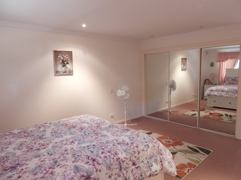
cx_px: 120
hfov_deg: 71.6
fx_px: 167
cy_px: 90
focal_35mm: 24
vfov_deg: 56.8
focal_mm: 4.3
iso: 400
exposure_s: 1/20
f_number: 2.8
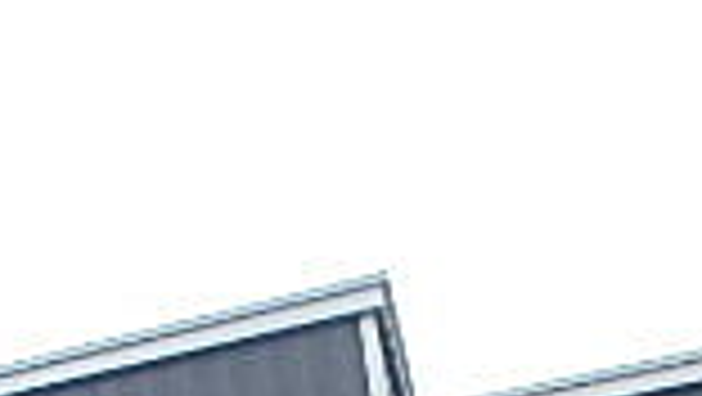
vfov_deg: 11.7
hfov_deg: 19.7
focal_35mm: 94
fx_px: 1751
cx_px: -346
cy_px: 760
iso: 125
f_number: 3.5
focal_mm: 3.7
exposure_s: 1/640
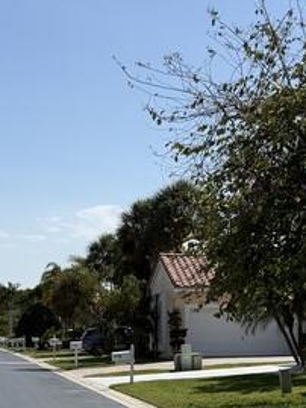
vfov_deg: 20.1
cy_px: 401
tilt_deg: -3.0
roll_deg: +1.0
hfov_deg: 15.4
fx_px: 1119
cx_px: 24
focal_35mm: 95
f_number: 1.78
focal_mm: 6.76
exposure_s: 1/7143
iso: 64
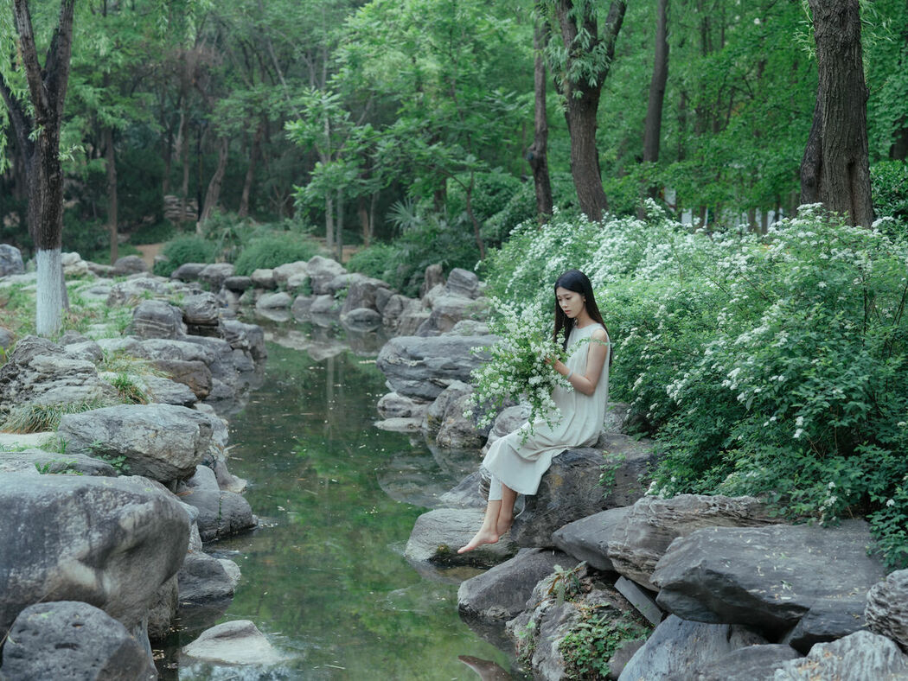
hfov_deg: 30.7
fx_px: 1653
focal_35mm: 63
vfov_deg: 23.3
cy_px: 340
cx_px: 454
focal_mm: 80
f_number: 4
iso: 500
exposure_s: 1/500
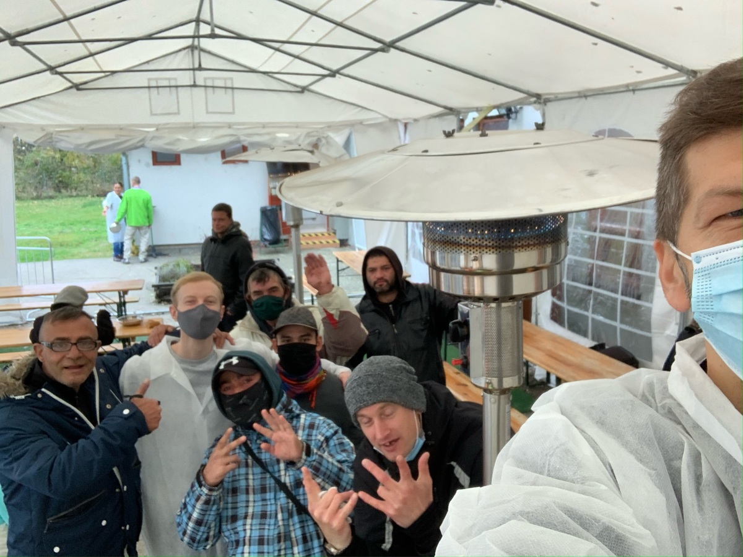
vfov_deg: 44.2
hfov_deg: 56.8
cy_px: 278
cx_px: 372
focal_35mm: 32
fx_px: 687
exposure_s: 1/60
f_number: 2.2
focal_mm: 2.87
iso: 125
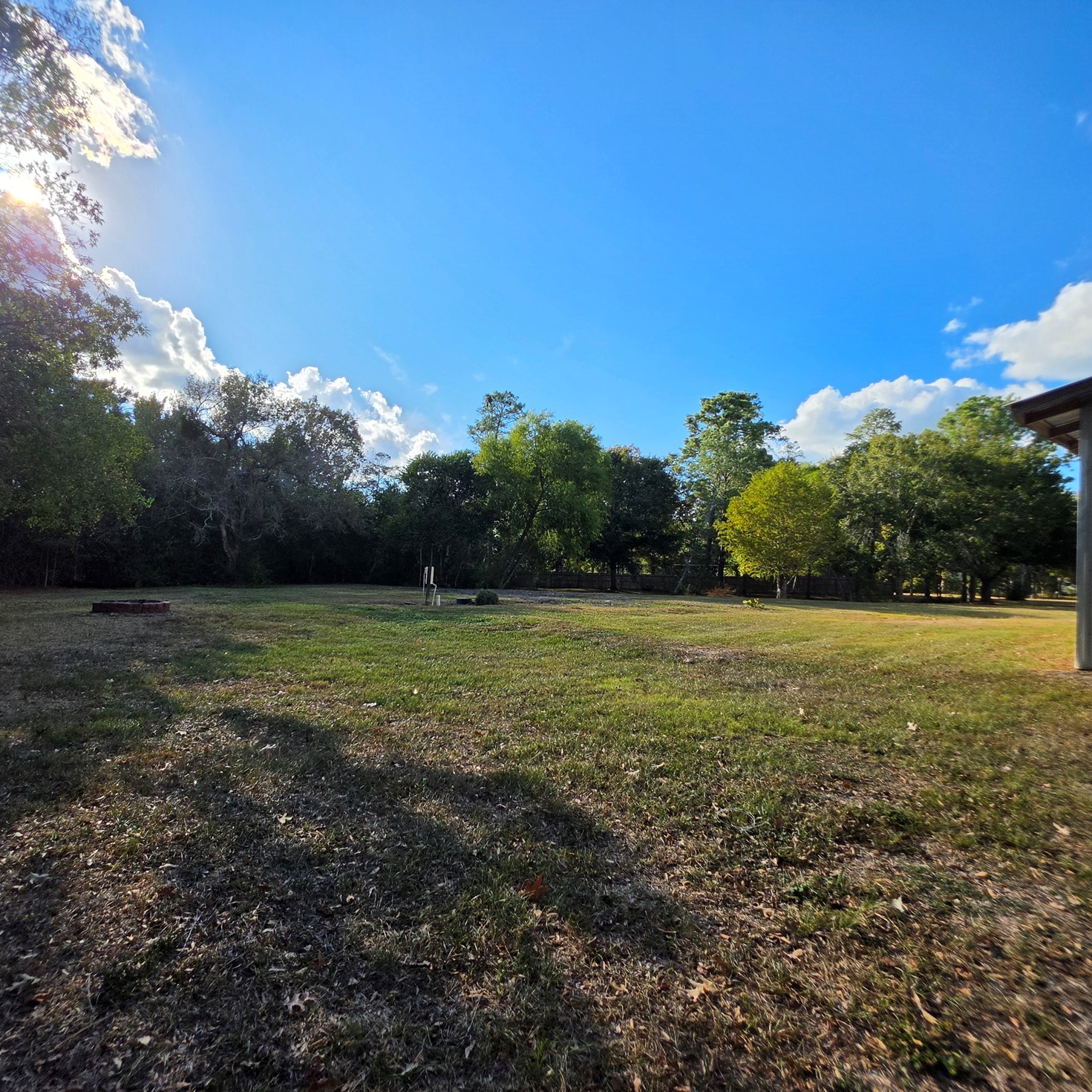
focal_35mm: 16
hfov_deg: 87.2
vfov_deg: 87.4
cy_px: 567
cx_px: 500
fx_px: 571
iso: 32
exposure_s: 1/1989
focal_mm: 2.2
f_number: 1.9
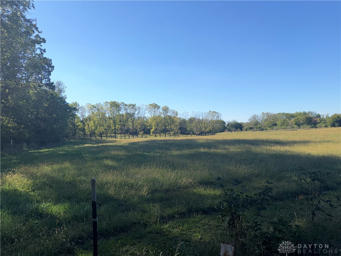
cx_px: 170
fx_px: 236
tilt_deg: +0.4
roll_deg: +2.7
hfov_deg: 71.6
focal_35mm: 24
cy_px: 128
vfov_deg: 56.8
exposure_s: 1/3953
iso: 64
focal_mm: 6.76
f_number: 1.78
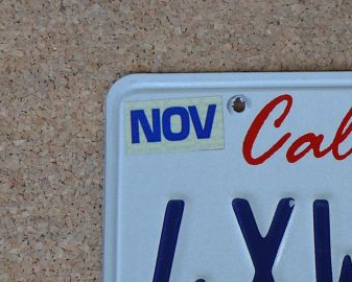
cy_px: 248
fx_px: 990
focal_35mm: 95
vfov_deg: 16.0
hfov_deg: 19.1
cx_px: 416
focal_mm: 6.1
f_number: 3.1
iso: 100
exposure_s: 1/40
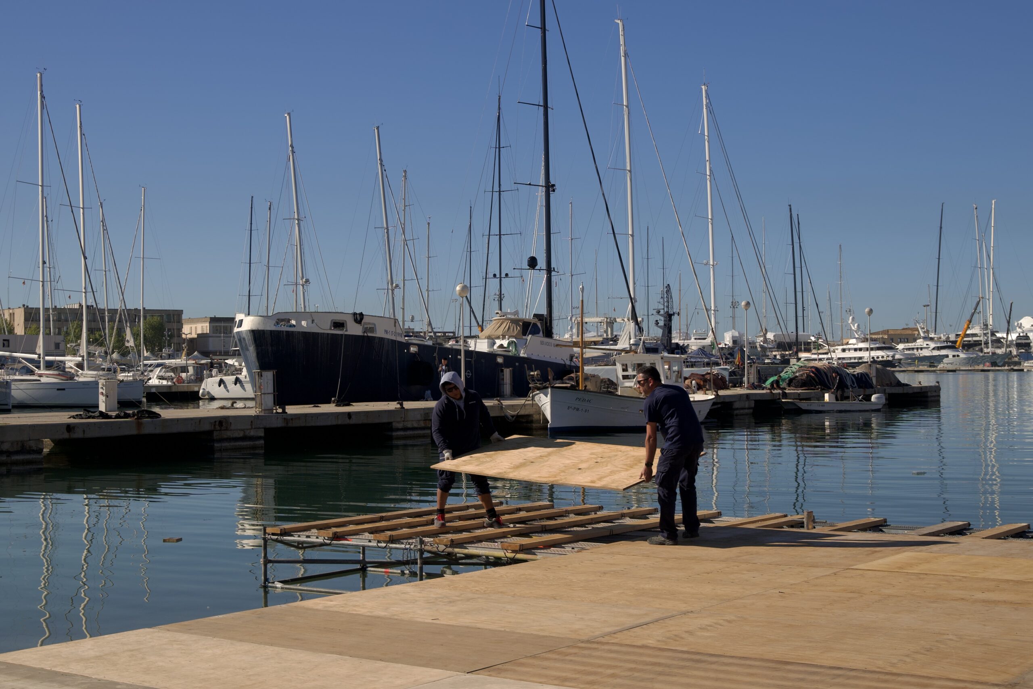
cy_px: 344
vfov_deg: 25.1
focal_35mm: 54
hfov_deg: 36.9
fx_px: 1549
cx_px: 516
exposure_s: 1/250
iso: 64
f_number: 4
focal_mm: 36.3
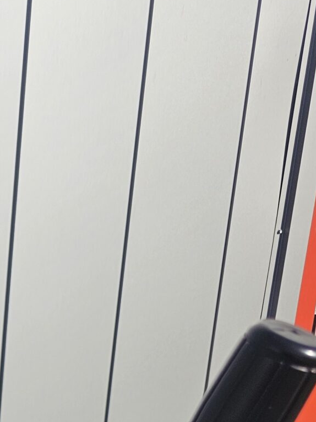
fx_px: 937
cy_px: 610
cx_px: -203
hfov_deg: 16.8
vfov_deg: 21.7
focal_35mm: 77
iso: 16
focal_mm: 6.3
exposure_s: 1/2000
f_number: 1.7
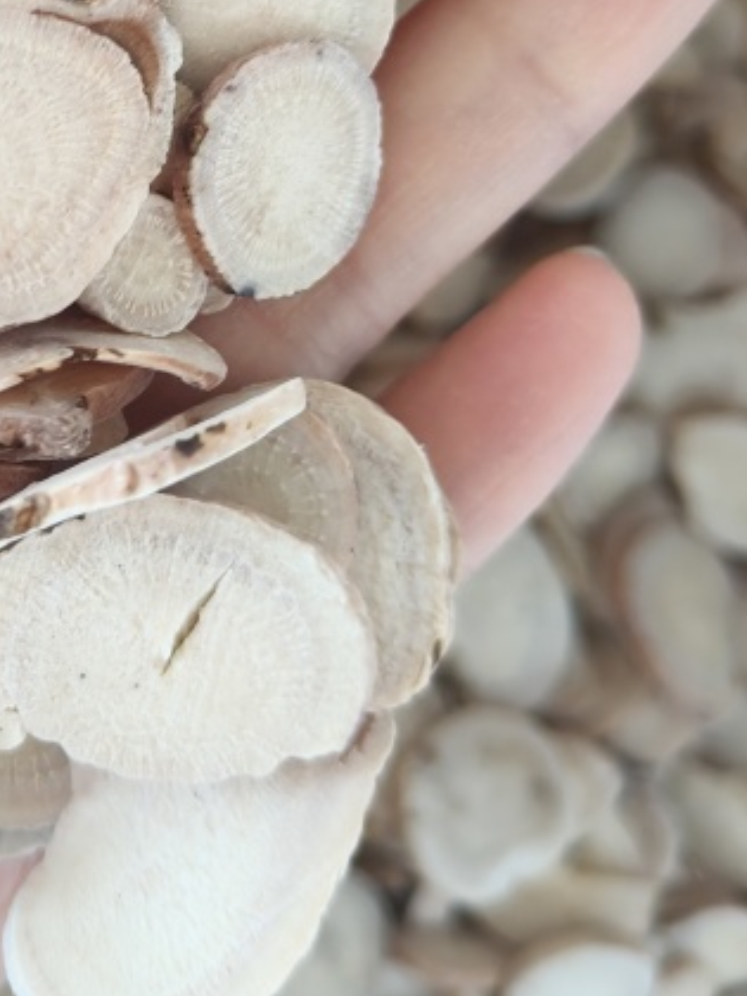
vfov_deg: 30.7
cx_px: -78
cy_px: 158
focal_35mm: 61
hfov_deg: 22.6
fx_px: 1755
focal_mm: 5.59
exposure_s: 1/67
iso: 400
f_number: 1.8
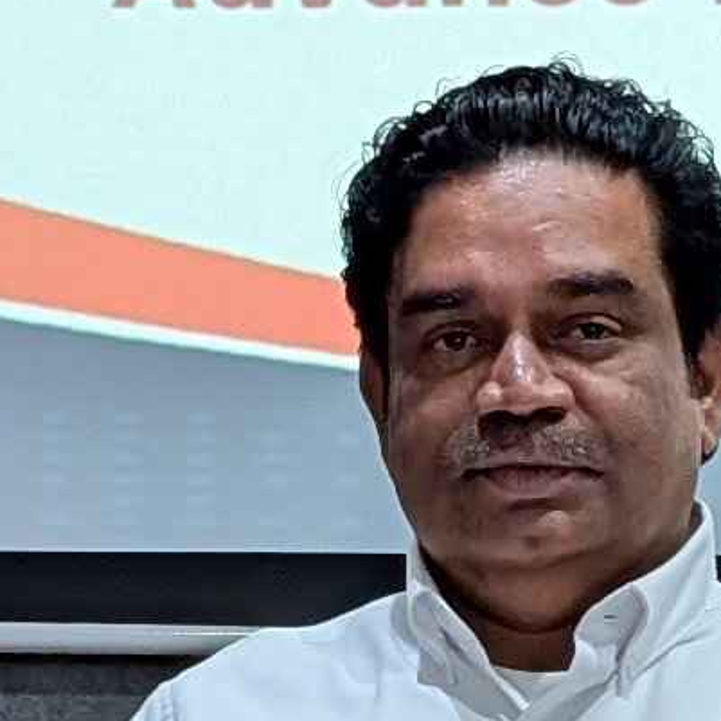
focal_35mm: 216
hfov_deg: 8.1
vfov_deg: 7.8
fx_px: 5090
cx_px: 403
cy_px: 1417
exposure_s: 1/100
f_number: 1.68
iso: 331
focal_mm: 6.9
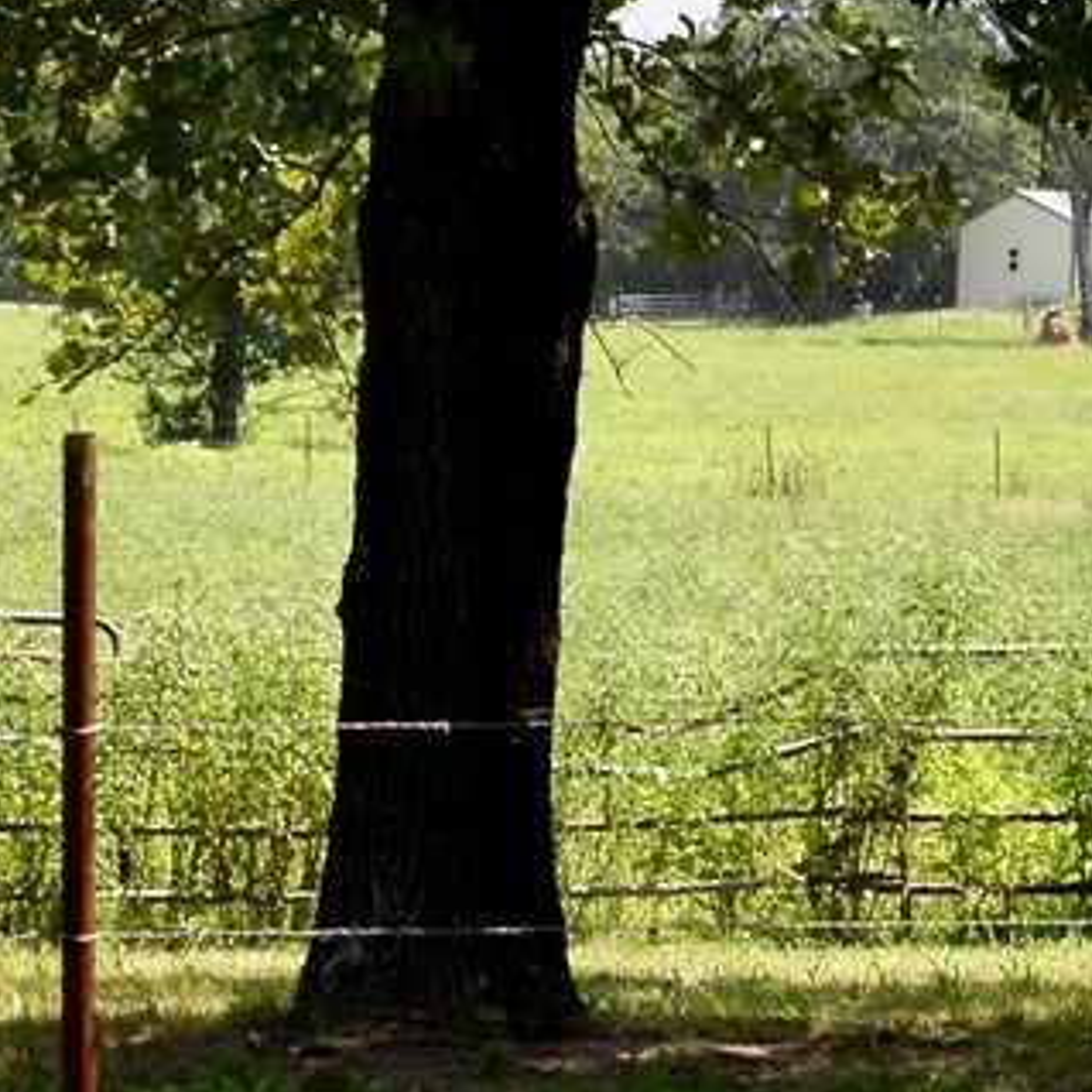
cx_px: 1635
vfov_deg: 8.0
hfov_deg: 7.9
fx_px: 7745
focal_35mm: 217
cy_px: 962
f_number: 8
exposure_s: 1/250
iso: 320
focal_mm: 40
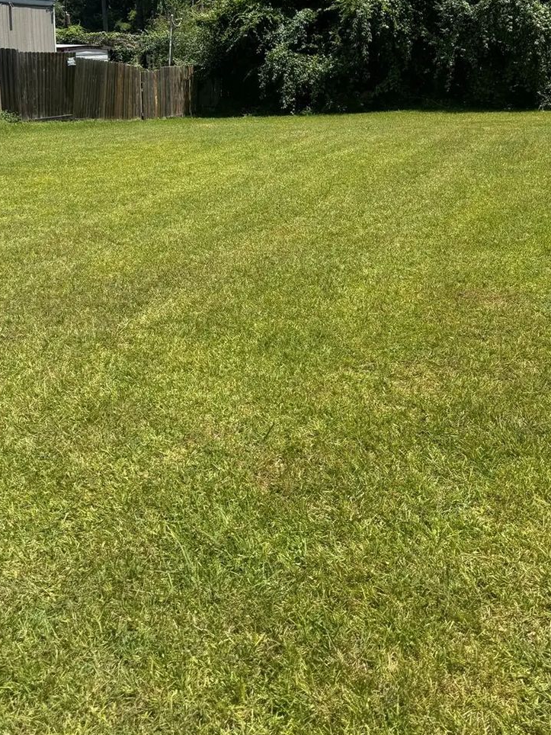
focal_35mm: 34
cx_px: 184
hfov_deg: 41.3
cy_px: 234
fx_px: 722
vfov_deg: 52.7
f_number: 1.78
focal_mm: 6.76
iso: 80
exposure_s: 1/3247
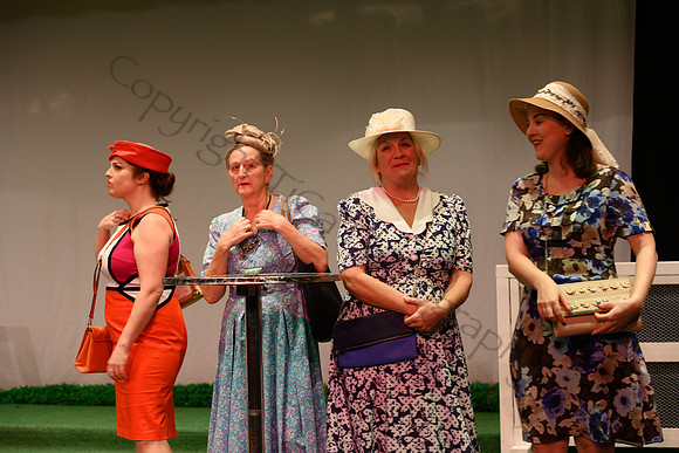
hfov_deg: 28.8
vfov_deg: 19.5
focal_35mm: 70
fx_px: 1321
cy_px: 226
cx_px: 340
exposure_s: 1/80
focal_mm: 70
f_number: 4
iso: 800
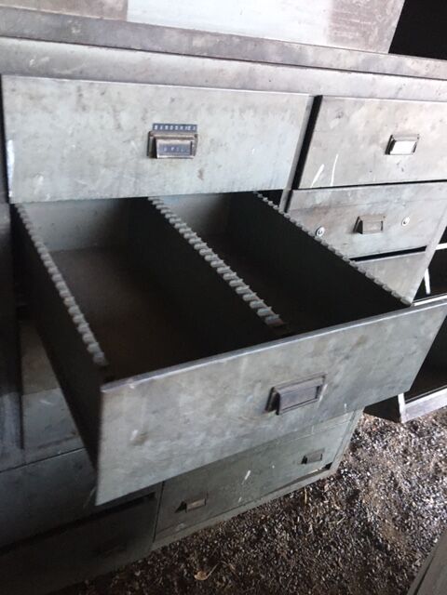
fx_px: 499
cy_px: 298
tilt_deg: -30.0
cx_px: 224
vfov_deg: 61.7
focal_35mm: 29
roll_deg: -7.0
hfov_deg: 48.2
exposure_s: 1/33
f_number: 2.2
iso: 200
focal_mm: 4.15
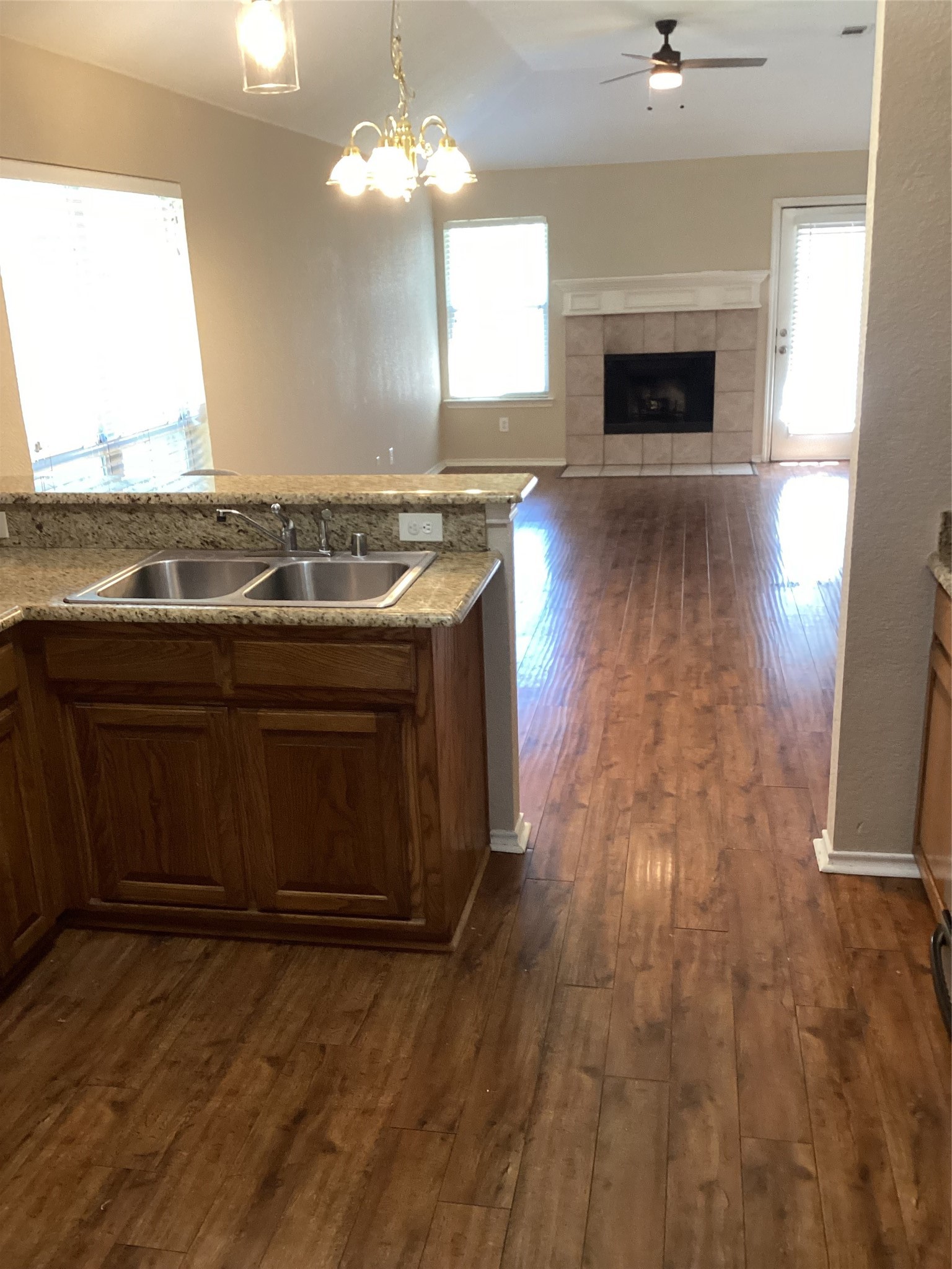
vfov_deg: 58.4
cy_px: 634
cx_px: 476
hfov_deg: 45.4
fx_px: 1137
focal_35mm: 31
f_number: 2.4
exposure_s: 1/50
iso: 160
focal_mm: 3.3
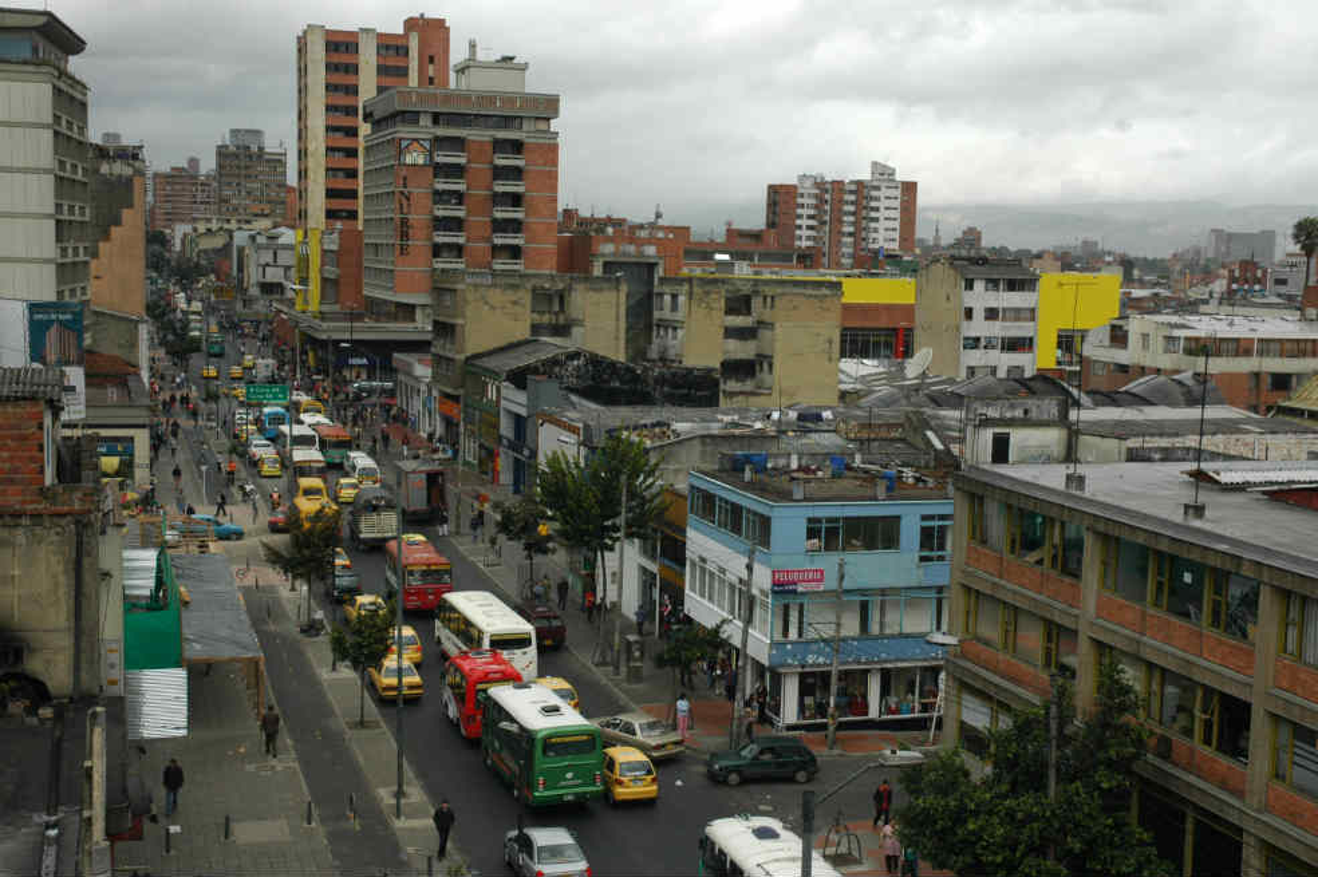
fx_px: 1701
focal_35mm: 46
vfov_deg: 28.9
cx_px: 659
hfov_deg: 42.3
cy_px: 438
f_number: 10
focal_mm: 31
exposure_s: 1/400
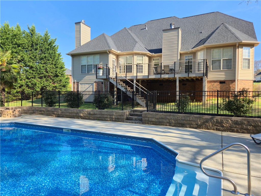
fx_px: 173
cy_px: 98
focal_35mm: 23
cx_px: 130
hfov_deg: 73.9
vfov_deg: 58.9
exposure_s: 1/667
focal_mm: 5.4
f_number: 1.8
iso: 25
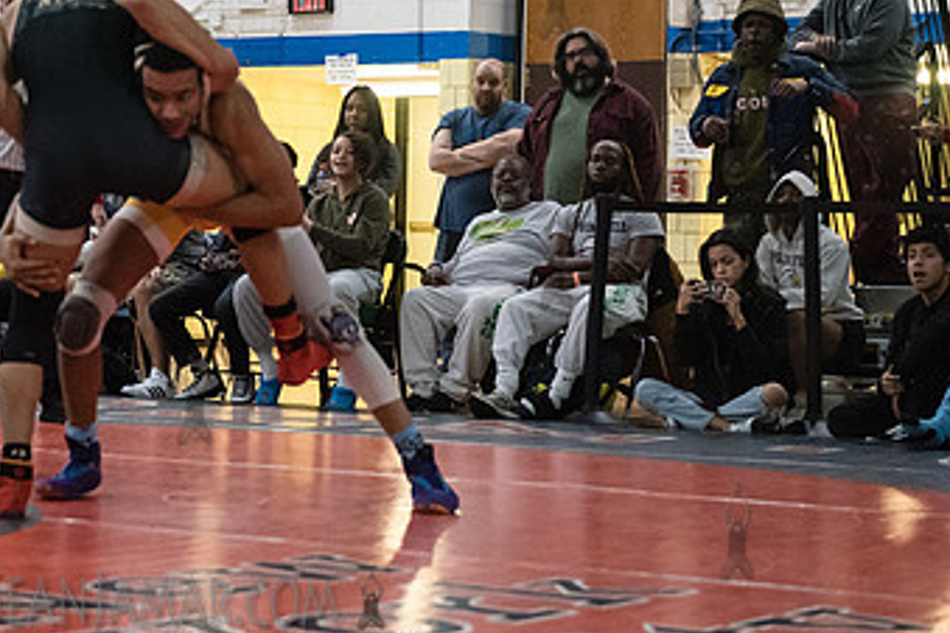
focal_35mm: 106
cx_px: 193
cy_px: 125
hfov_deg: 19.1
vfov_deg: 12.9
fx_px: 2797
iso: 8000
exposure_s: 1/500
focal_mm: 62
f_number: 3.2
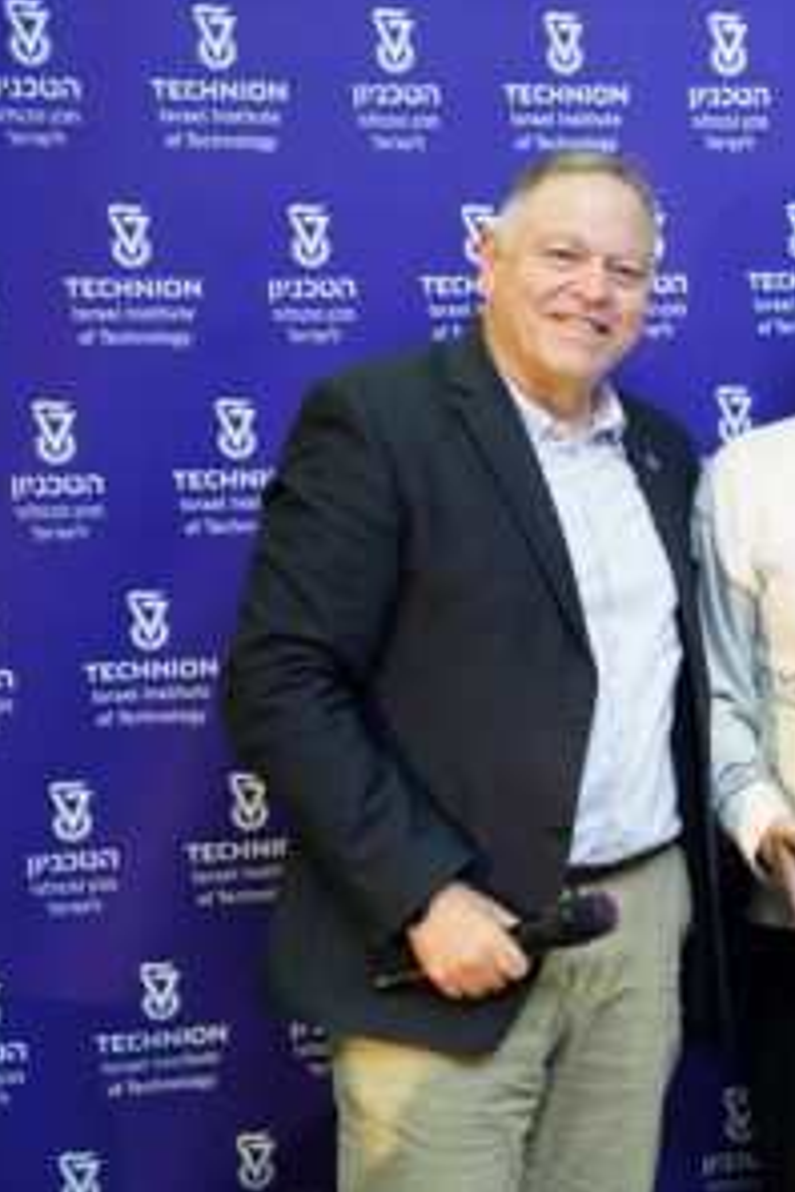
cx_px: 883
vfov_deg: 21.0
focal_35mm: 97
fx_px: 3213
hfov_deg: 13.8
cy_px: 594
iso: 2500
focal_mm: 64
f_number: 2.8
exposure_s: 1/250
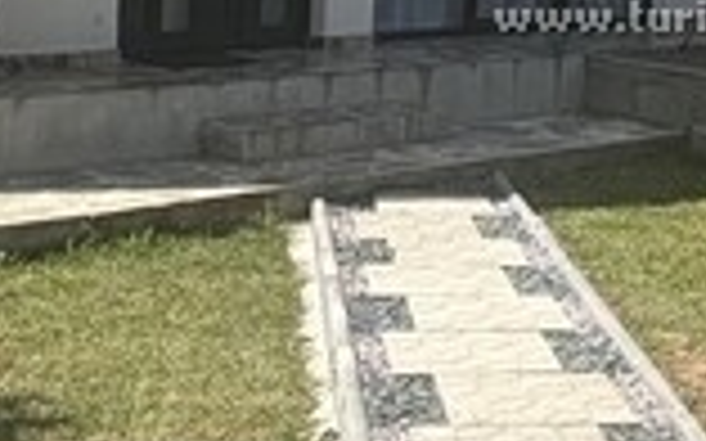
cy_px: -112
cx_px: 693
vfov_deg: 13.1
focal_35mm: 97
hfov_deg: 20.8
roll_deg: -3.6
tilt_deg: -2.7
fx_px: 1866
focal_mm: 2.22
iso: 25
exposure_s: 1/770
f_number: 2.2
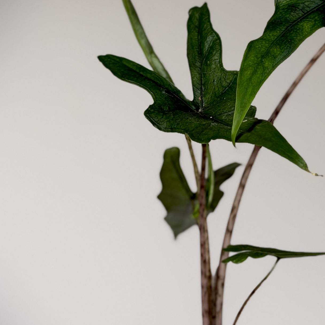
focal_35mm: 141
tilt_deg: +3.5
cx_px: 242
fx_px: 1498
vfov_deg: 12.4
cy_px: 144
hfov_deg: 12.4
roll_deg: -0.4
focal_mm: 6.76
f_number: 1.78
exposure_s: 1/100
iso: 64
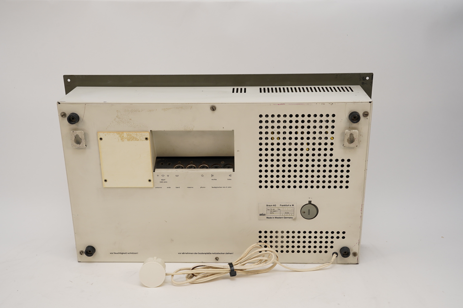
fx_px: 527
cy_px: 154
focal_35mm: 41
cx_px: 232
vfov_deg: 32.6
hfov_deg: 47.4
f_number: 9
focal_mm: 41
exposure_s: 1/200
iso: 500
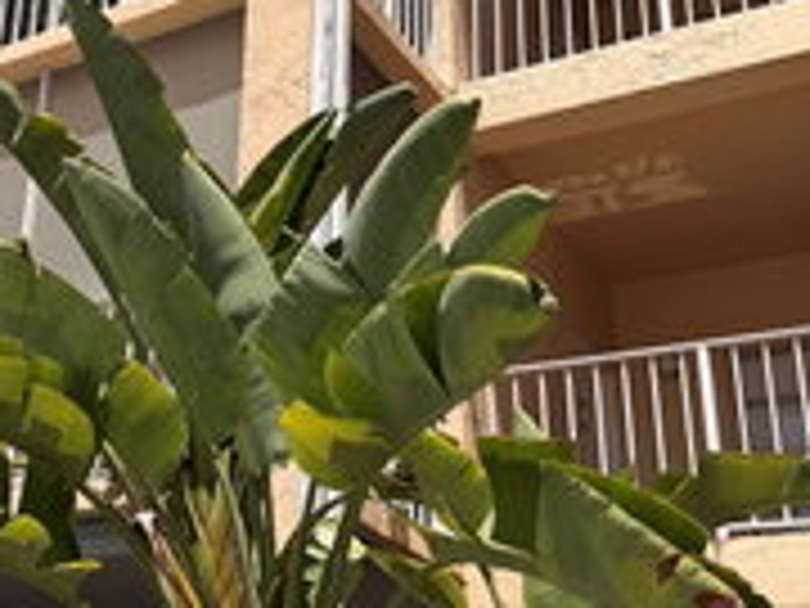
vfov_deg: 25.5
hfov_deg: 32.5
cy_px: 212
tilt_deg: +26.7
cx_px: 119
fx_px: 1334
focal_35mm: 57
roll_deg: -6.1
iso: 80
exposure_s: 1/5714
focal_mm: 6.76
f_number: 1.78
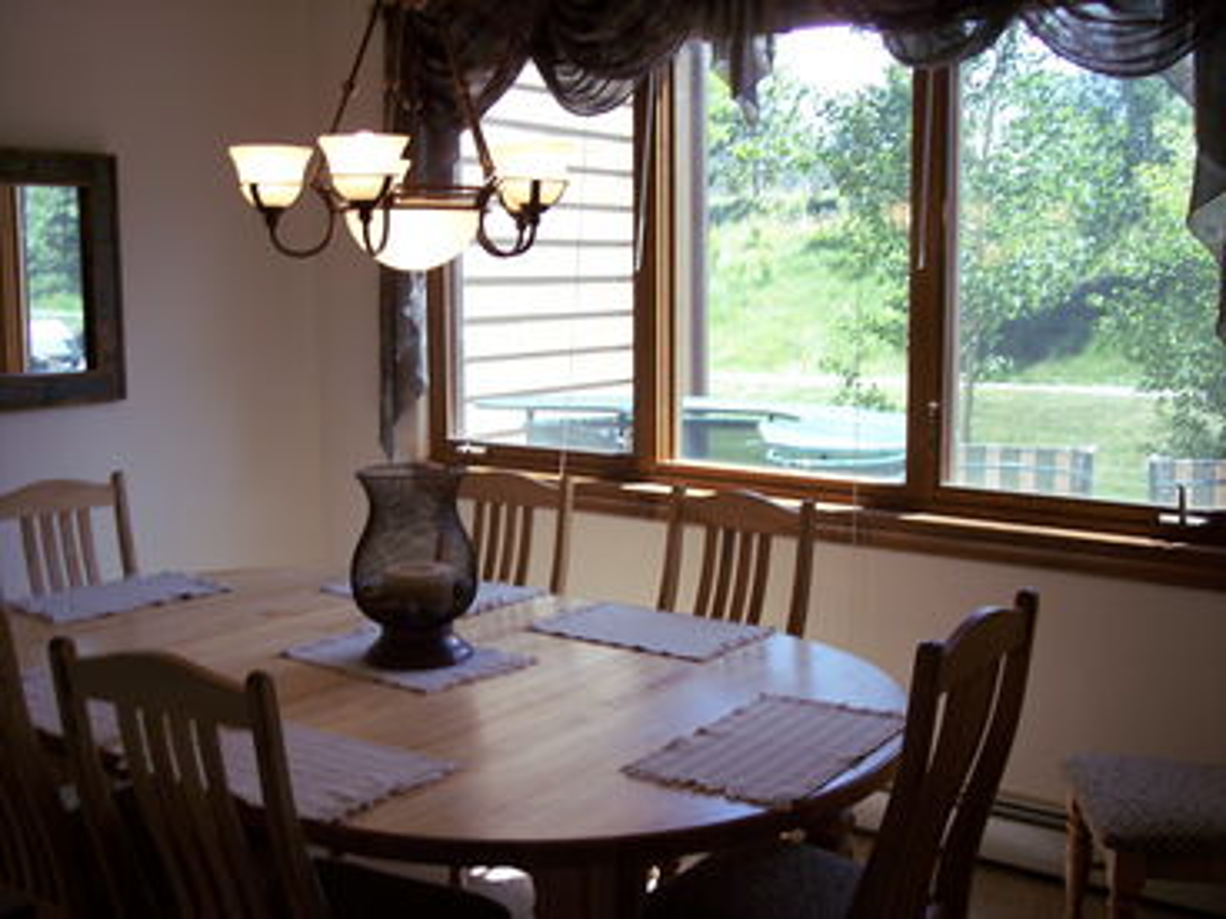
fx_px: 1381
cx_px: 613
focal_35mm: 39
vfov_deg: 36.8
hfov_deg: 47.9
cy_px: 460
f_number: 3.4
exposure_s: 1/90
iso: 100
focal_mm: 8
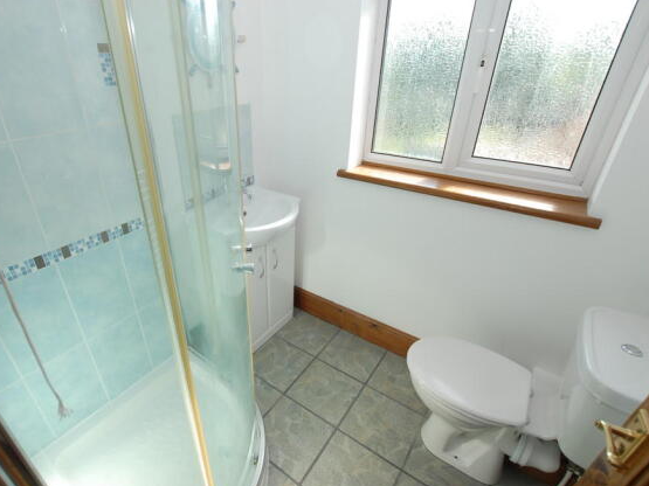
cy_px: 244
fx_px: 319
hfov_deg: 90.3
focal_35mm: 17
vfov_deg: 74.7
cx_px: 273
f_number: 5
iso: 200
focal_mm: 10
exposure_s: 1/90
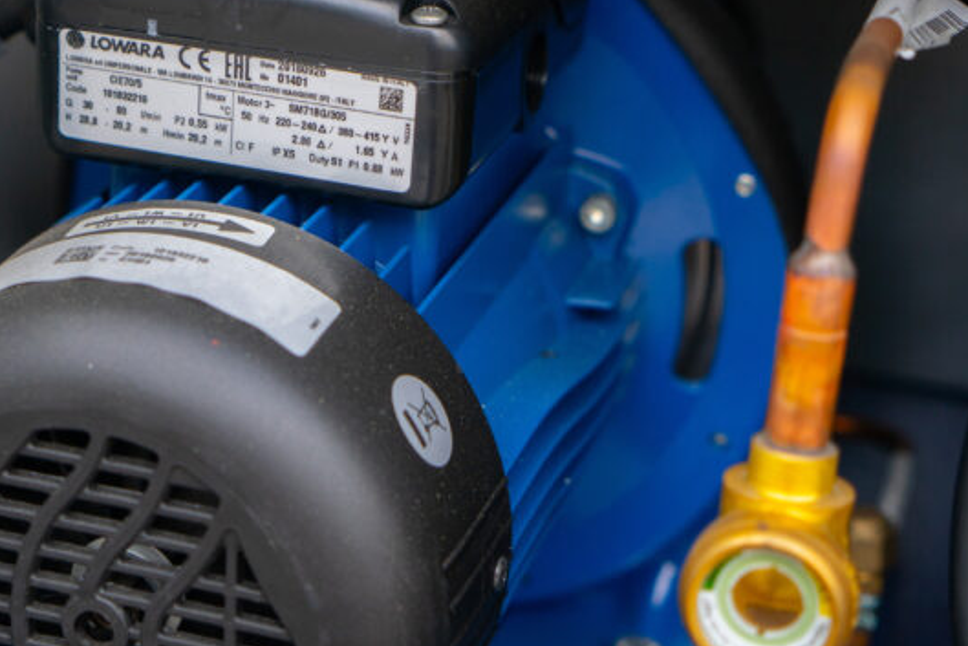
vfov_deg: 15.3
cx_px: 348
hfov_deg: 22.8
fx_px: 2394
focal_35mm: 89
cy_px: 237
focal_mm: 46
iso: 250
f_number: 4
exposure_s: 1/125
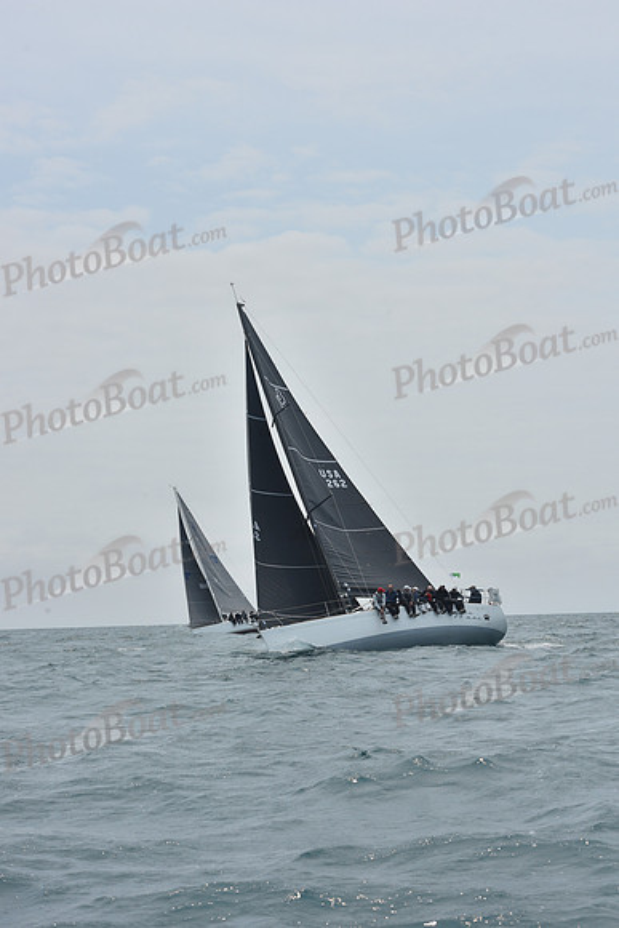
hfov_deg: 16.7
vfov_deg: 24.8
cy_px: 464
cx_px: 310
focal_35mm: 82
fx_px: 2113
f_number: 11
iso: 250
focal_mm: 82
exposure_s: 1/800
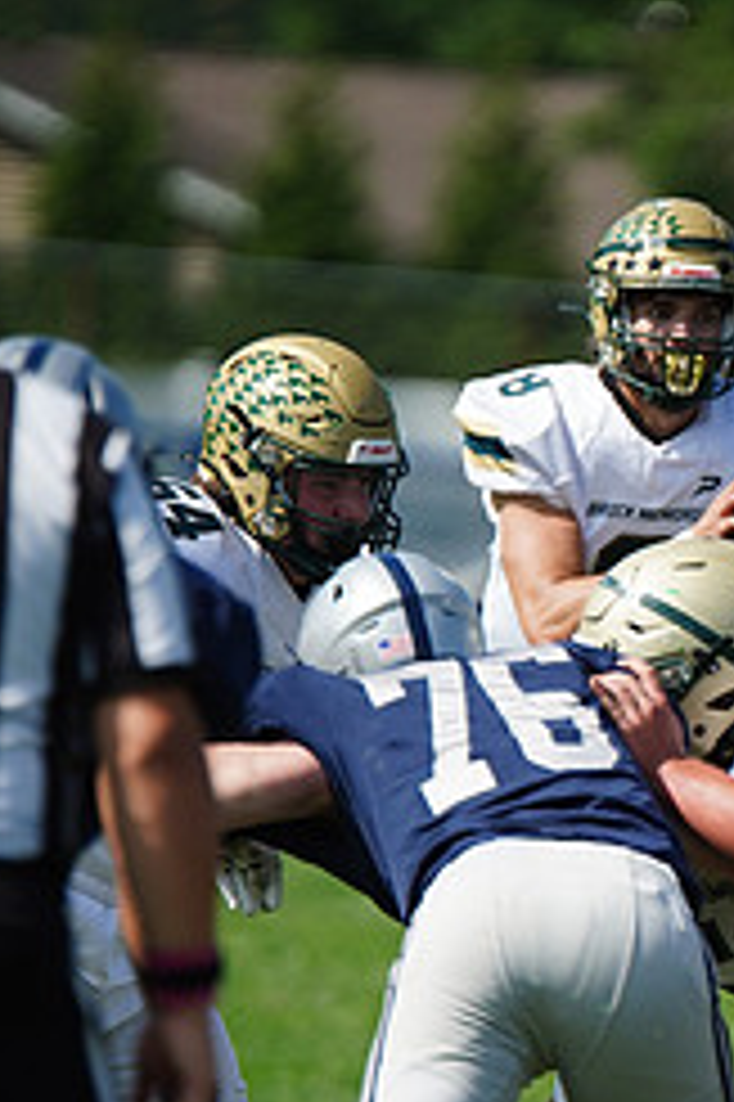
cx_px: 1018
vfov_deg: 3.2
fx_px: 19875
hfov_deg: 2.1
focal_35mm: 649
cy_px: 794
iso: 400
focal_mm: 274
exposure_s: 1/5000
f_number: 2.8
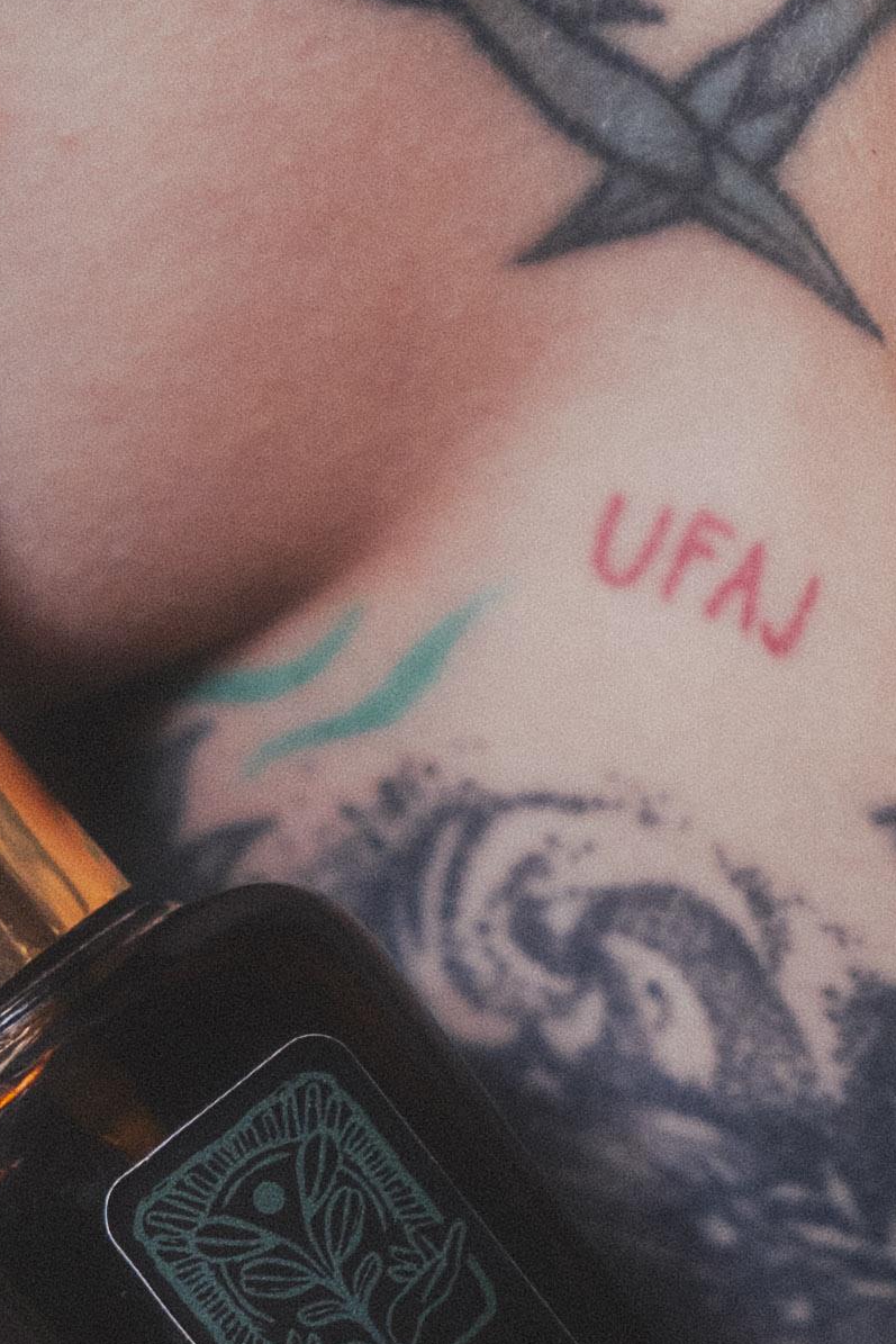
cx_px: 755
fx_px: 6344
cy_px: 693
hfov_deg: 8.1
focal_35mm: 170
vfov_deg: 12.1
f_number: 2.8
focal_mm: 34
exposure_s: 1/125
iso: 320
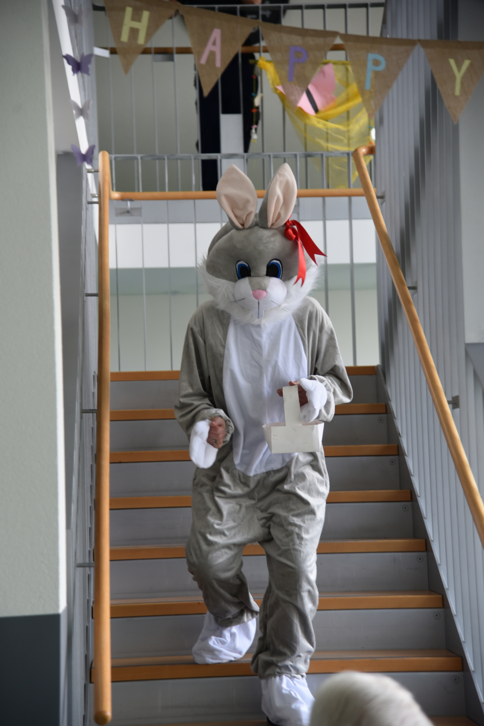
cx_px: 242
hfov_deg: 14.9
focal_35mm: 92
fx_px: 1855
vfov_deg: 22.1
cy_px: 363
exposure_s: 1/80
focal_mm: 92
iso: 400
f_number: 4.5
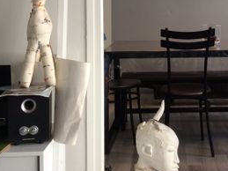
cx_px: 161
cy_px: -3
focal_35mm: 74
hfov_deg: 26.1
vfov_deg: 19.3
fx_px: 487
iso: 40
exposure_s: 1/25
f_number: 2.4
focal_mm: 3.3
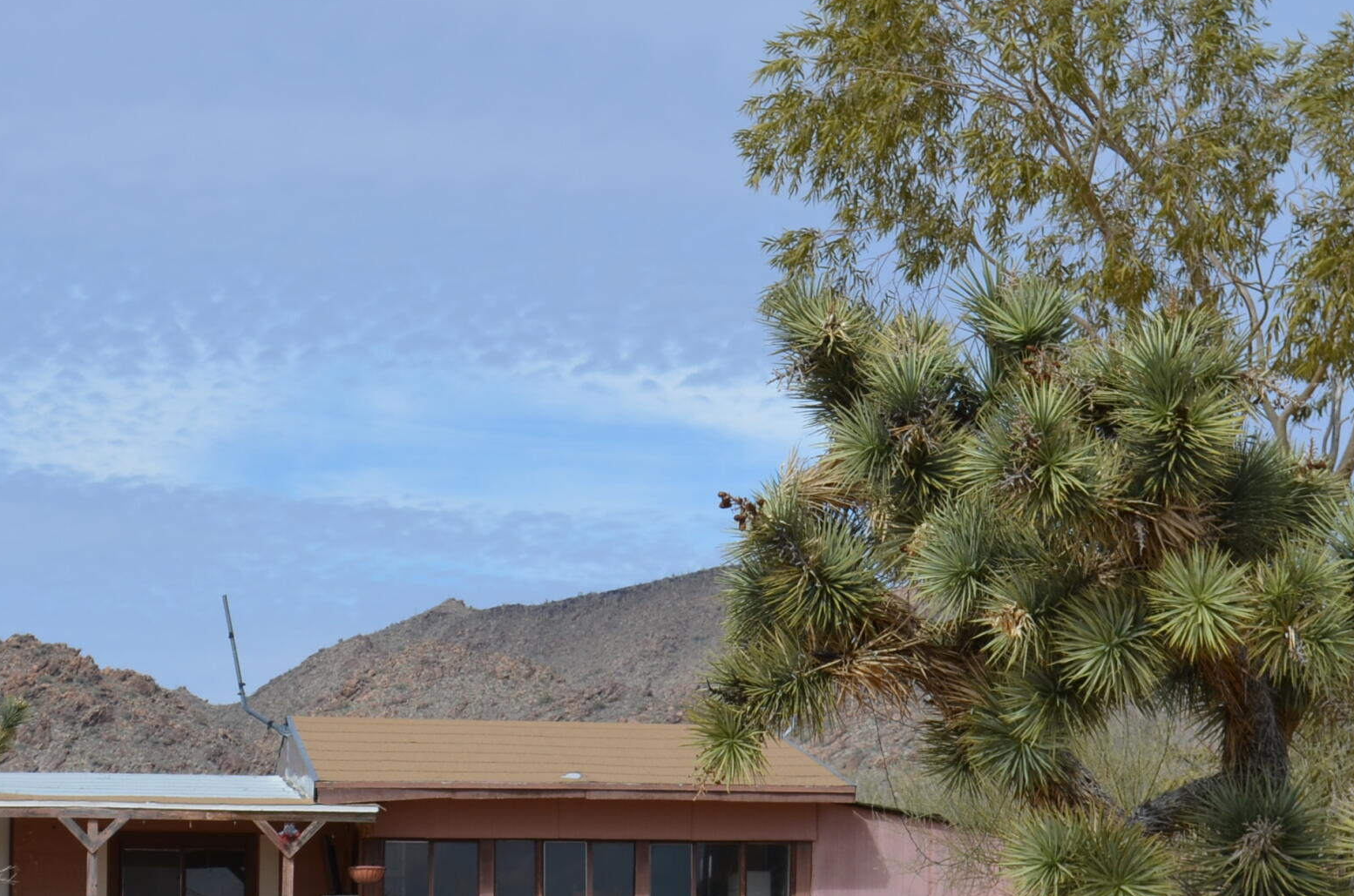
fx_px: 5217
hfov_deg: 14.7
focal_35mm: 139
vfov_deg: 9.8
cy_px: 532
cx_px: 200
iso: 100
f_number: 9
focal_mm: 48
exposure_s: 1/320
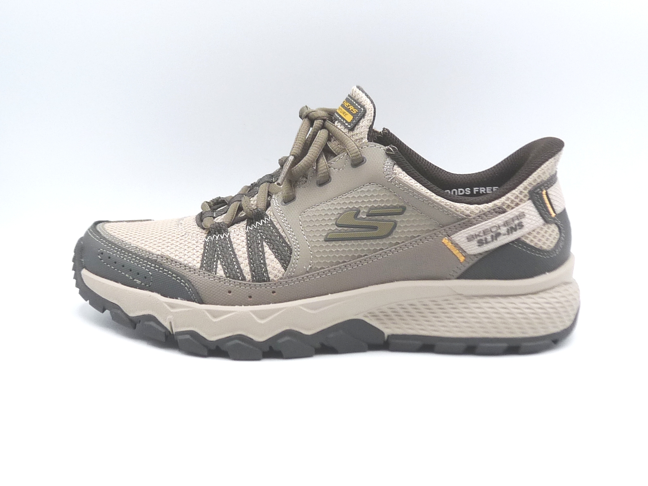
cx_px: 324
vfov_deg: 28.0
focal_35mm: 52
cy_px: 243
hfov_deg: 36.8
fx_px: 973
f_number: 4
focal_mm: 5.3
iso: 100
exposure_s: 1/200
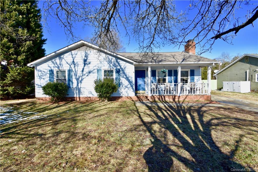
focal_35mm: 15
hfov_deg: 100.4
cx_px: 129
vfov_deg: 77.3
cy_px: 86
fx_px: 107
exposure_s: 1/500
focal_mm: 10
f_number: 8
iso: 280
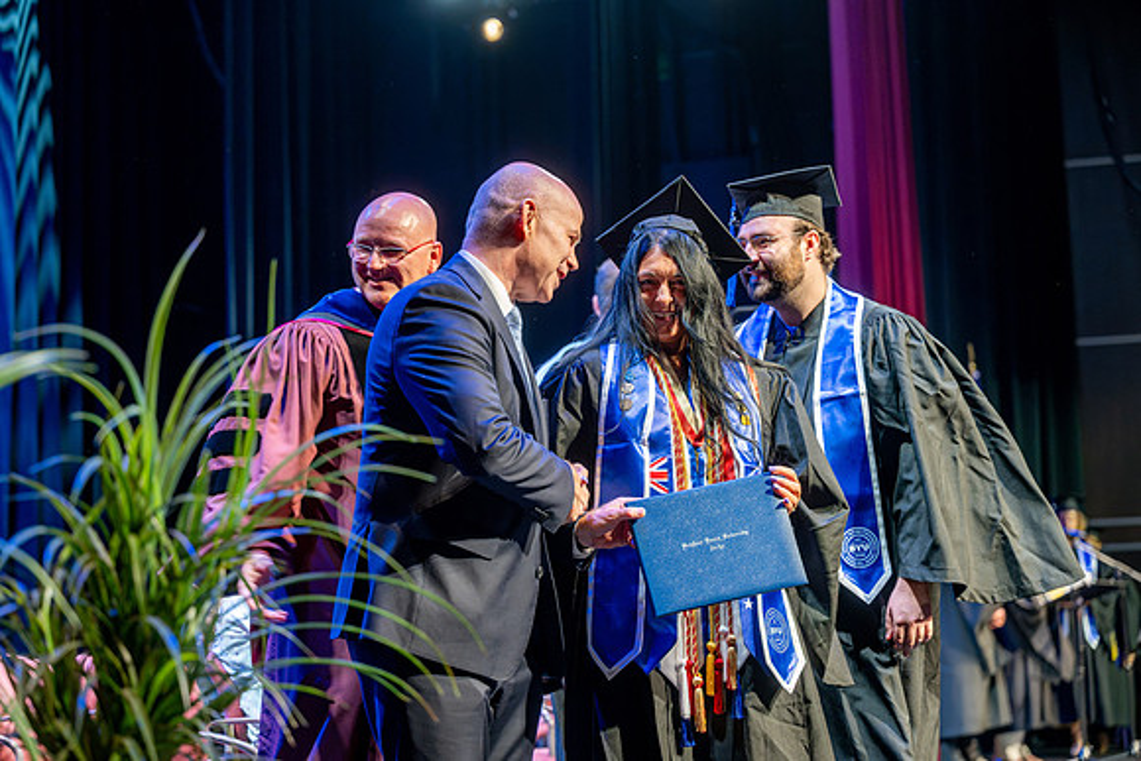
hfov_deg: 28.4
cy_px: 380
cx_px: 570
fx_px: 2251
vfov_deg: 19.2
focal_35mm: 71
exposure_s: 1/200
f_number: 2.8
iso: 800
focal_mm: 71
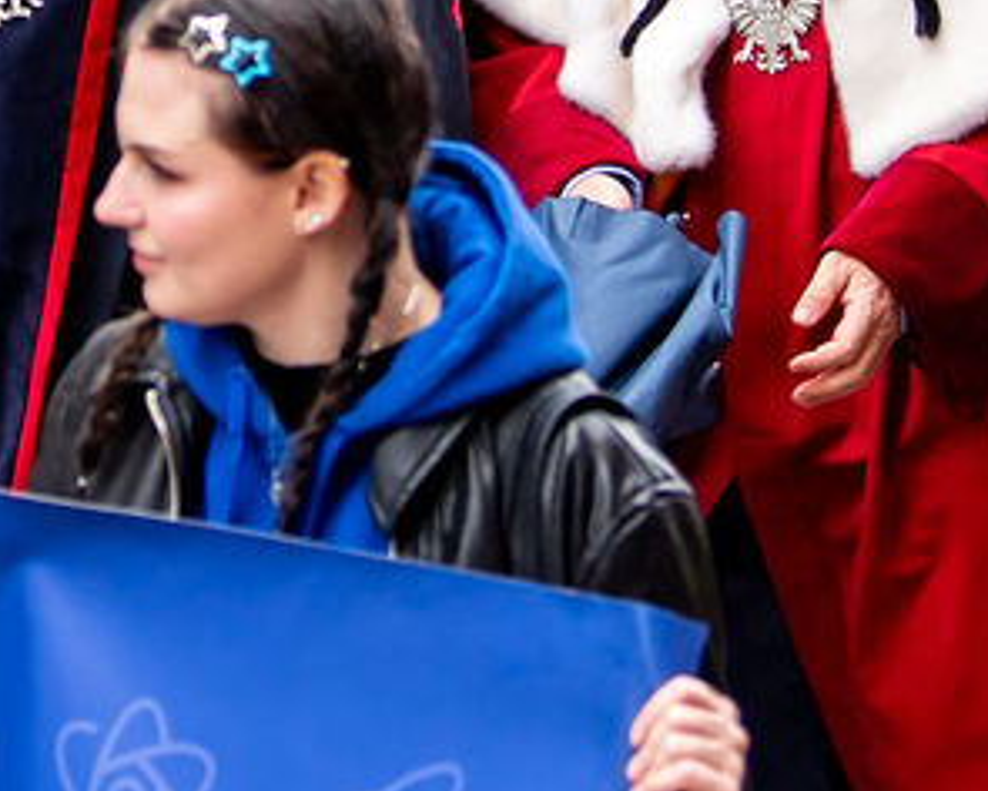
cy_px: -374
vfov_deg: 3.2
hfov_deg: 4.0
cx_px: 44
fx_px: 14299
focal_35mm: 489
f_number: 2.8
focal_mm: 75
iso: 280
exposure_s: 1/400
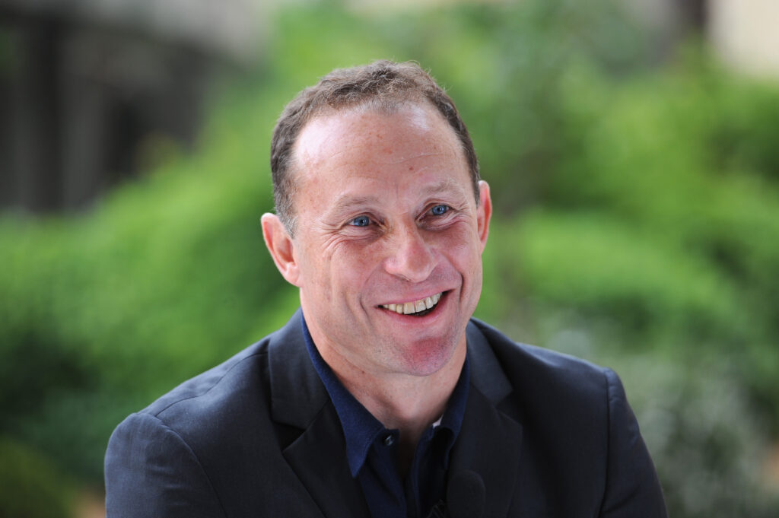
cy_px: 259
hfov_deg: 10.3
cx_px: 390
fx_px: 4324
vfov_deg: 6.9
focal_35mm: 200
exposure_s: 1/640
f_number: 4
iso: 400
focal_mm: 200
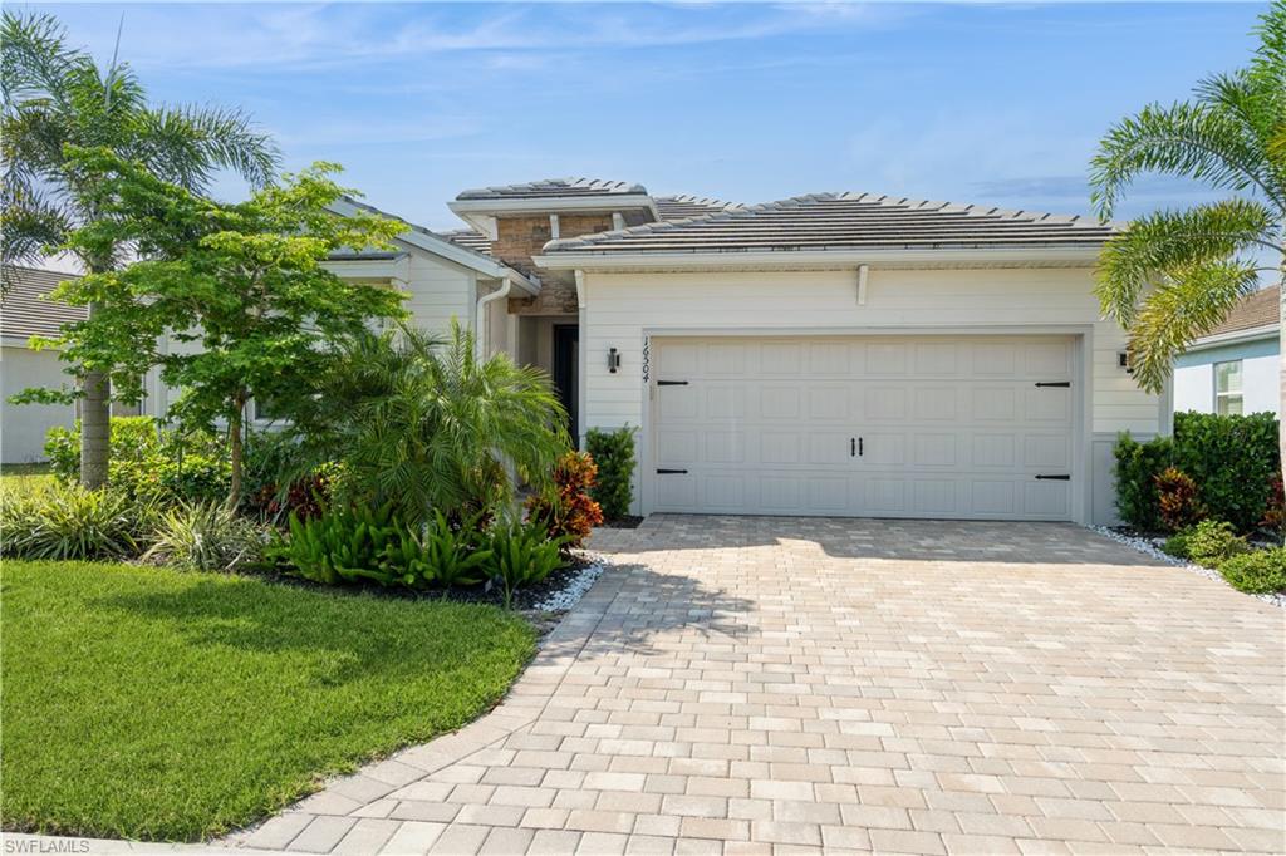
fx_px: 857
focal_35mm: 24
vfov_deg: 53.1
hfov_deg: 73.8
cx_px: 643
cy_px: 428
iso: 200
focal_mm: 24
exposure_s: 1/250
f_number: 8
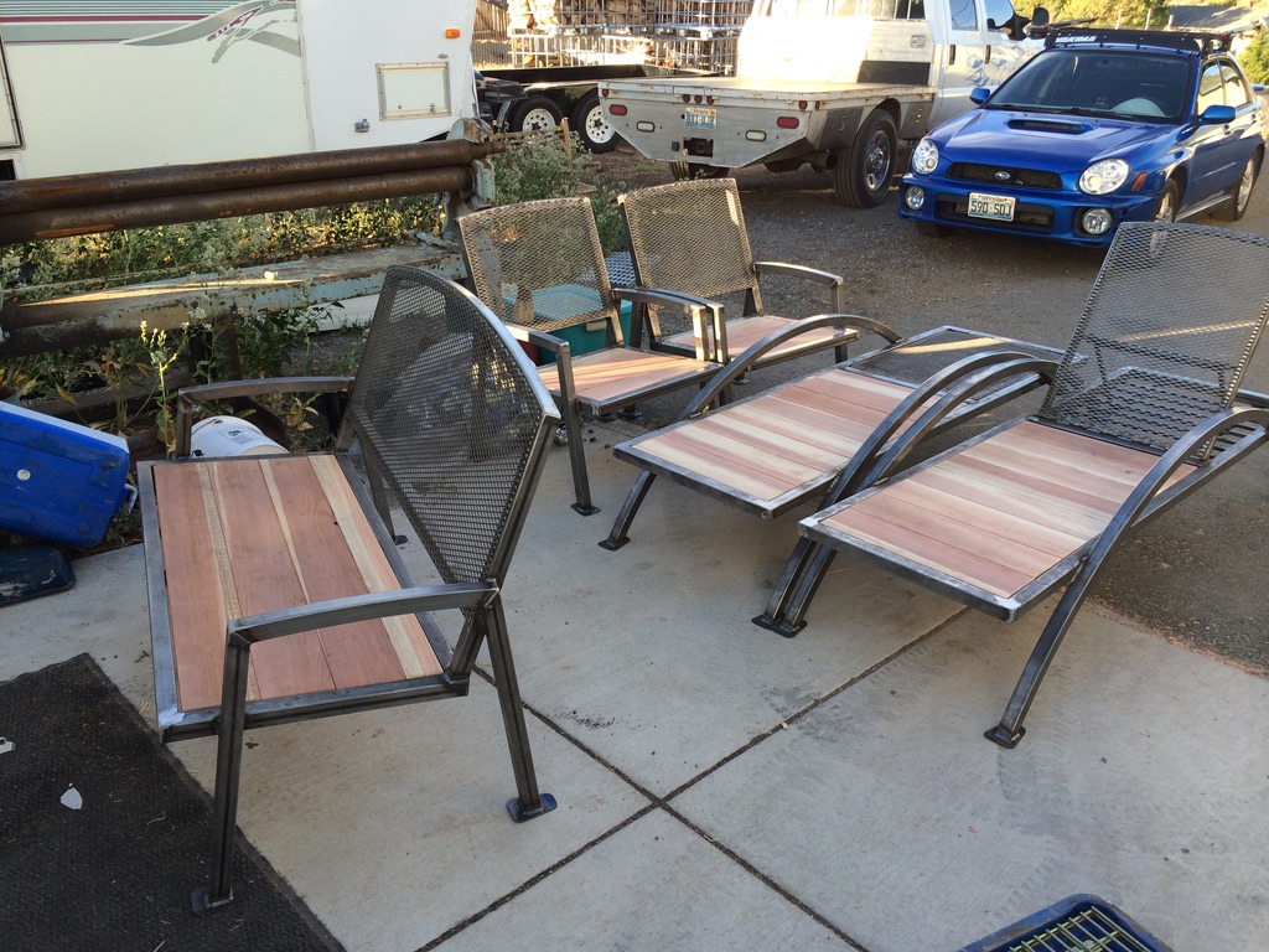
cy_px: 476
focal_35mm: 30
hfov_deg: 60.0
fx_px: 1100
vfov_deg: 46.8
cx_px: 634
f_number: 2.2
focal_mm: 4.12
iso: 32
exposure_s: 1/191
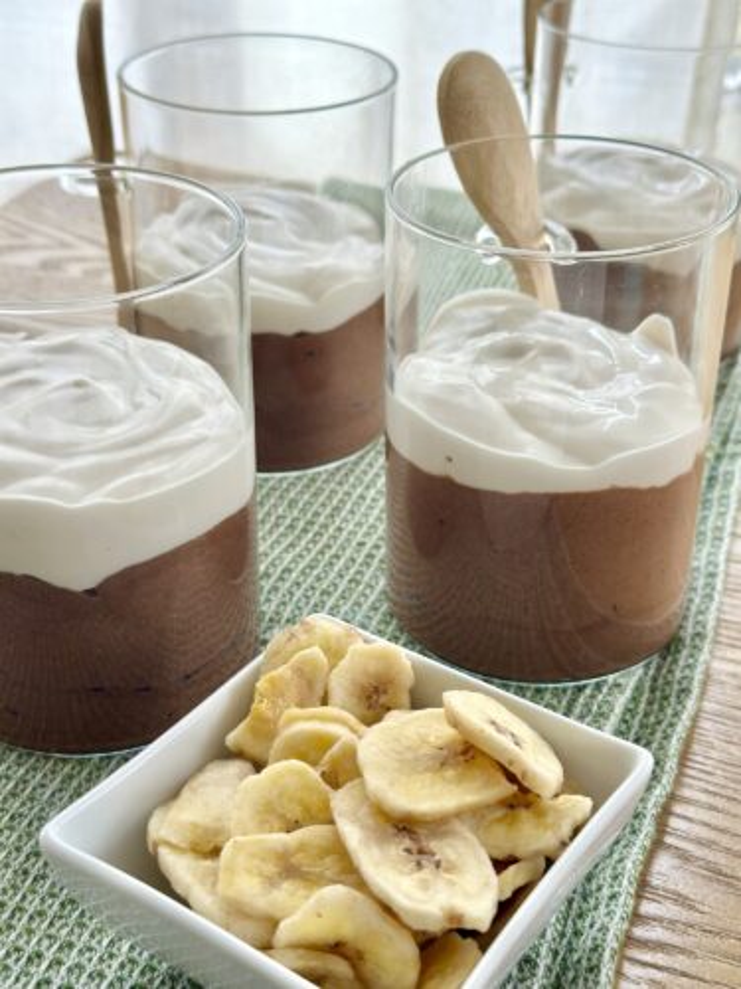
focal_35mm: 48
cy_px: 494
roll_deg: -2.3
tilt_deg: -33.7
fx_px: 1370
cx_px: 370
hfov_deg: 30.3
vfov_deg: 39.7
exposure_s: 1/121
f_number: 1.78
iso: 100
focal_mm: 6.86
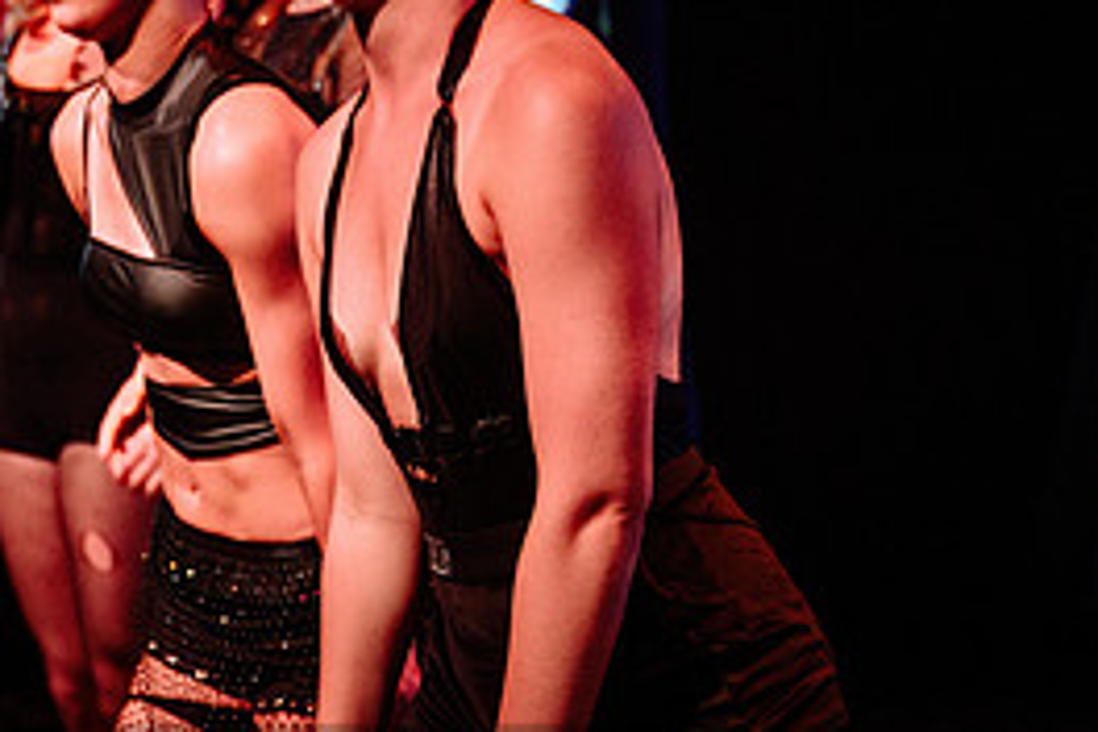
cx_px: 71
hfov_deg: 19.2
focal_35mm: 104
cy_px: 231
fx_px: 3172
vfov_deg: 13.1
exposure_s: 1/300
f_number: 2.8
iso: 1250
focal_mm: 44
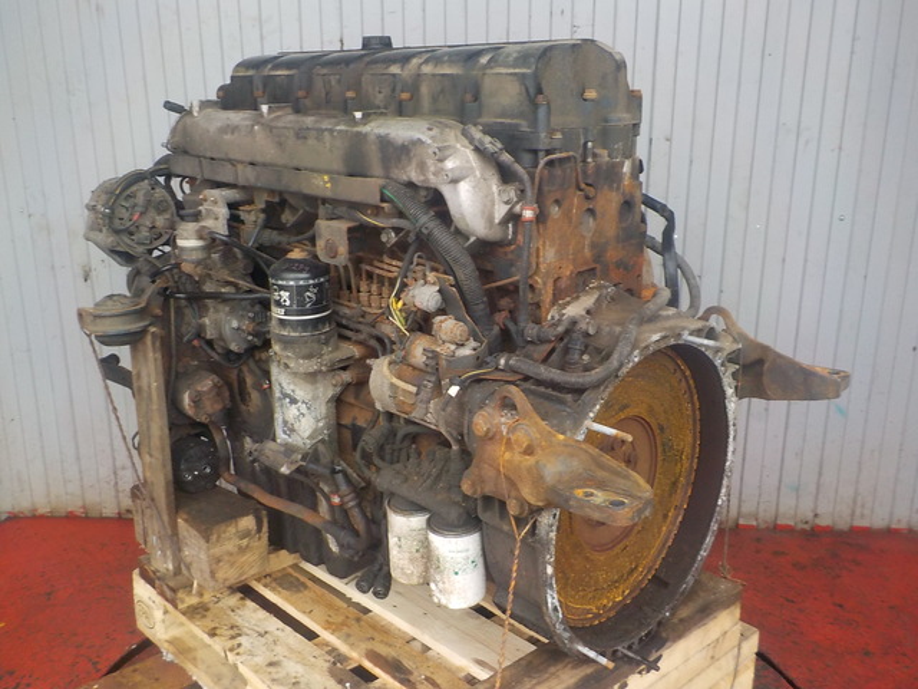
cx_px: 459
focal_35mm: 30
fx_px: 796
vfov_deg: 46.8
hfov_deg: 60.0
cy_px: 344
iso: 250
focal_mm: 4.1
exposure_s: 1/30
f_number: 3.3
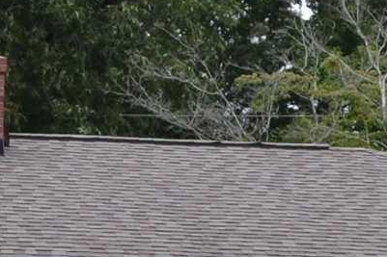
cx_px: 155
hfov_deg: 8.1
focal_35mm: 253
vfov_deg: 5.4
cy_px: 450
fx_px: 2718
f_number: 5.6
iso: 160
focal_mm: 22
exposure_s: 1/125
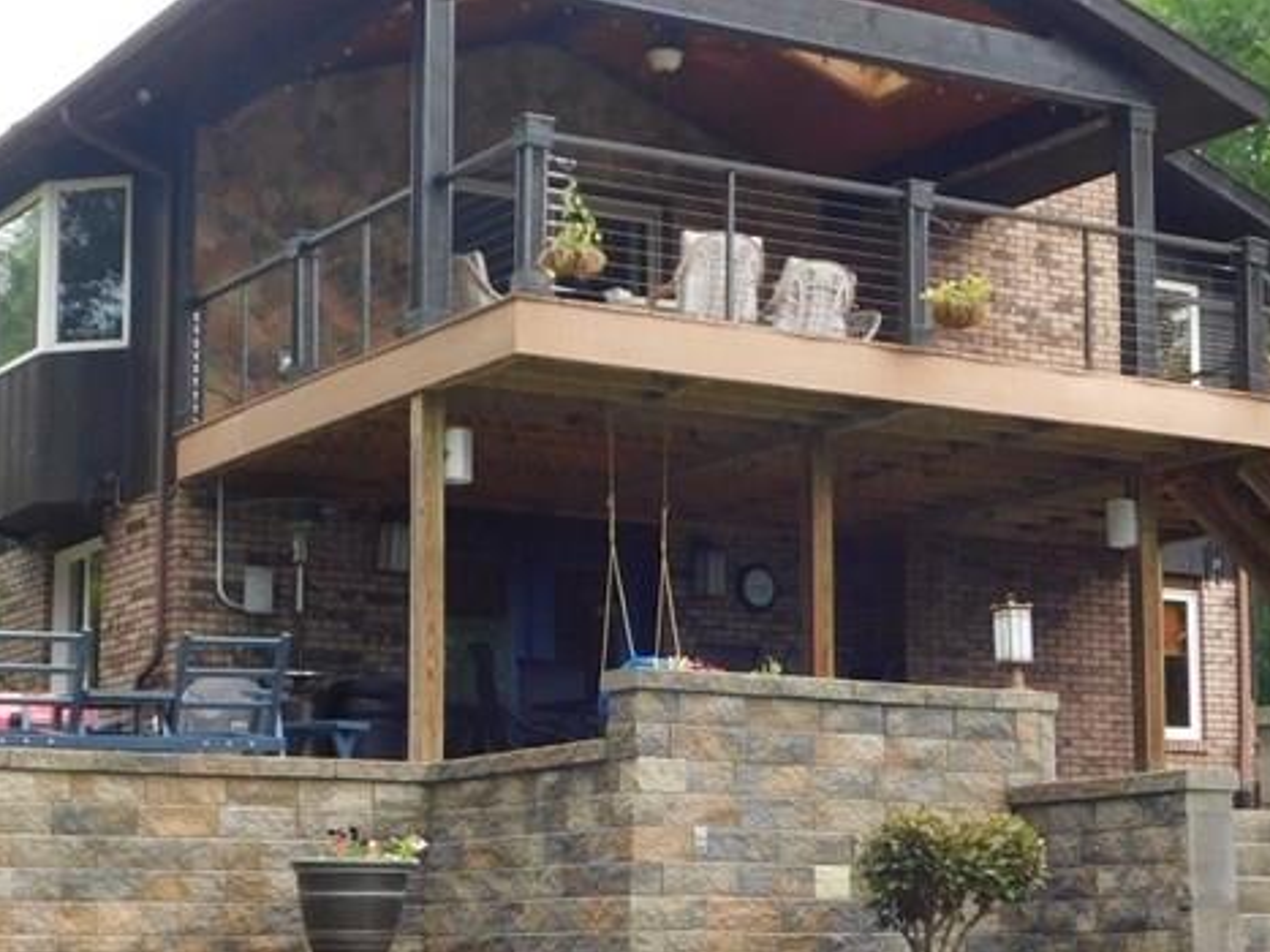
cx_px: 729
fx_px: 2898
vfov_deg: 18.6
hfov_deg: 24.7
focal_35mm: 79
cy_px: 563
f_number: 3.5
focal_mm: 6.3
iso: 125
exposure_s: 1/200
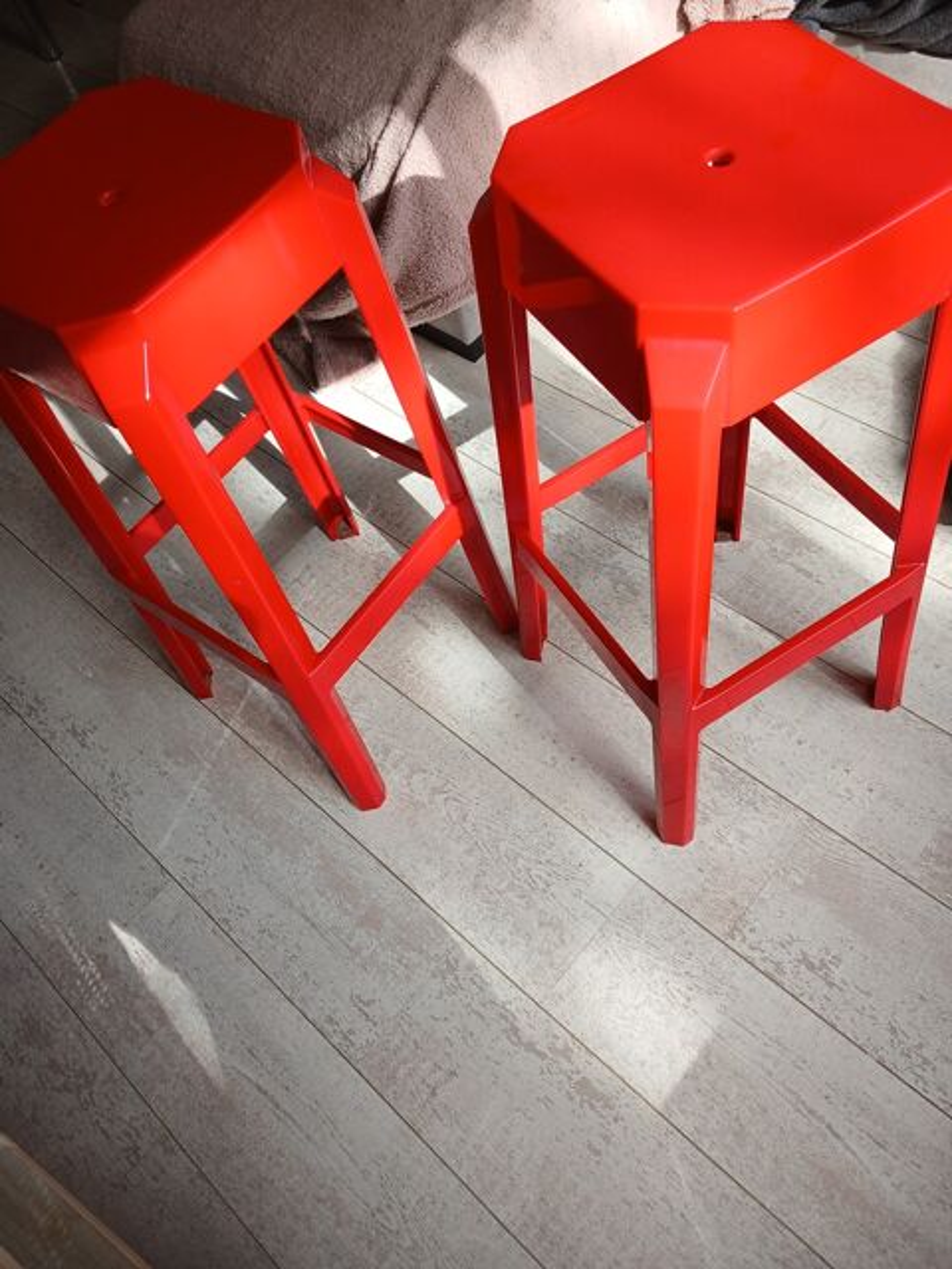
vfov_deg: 65.3
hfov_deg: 51.4
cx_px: 476
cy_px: 634
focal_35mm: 27
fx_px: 990
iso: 25
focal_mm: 3.98
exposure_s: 1/100
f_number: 1.8
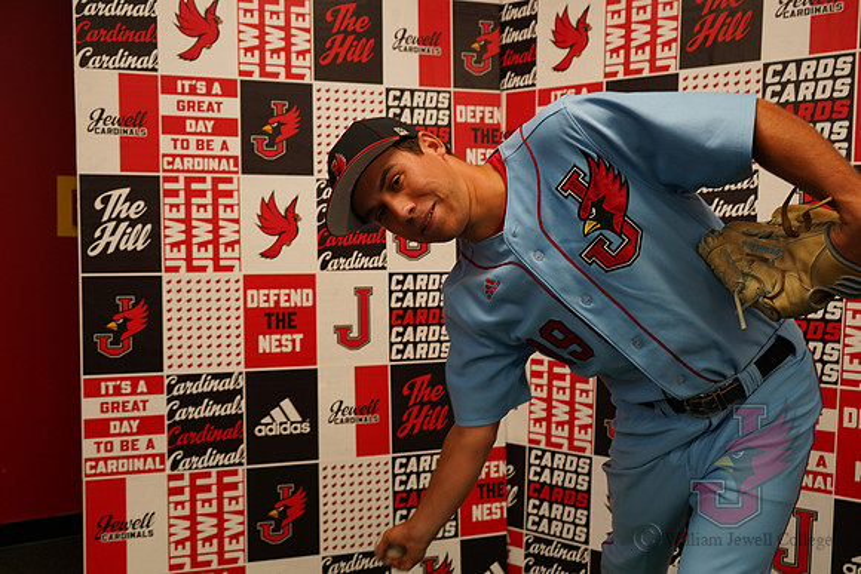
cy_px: 287
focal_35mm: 28
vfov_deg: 46.4
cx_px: 430
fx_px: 670
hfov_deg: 65.5
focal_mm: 28
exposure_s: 1/160
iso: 800
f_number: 4
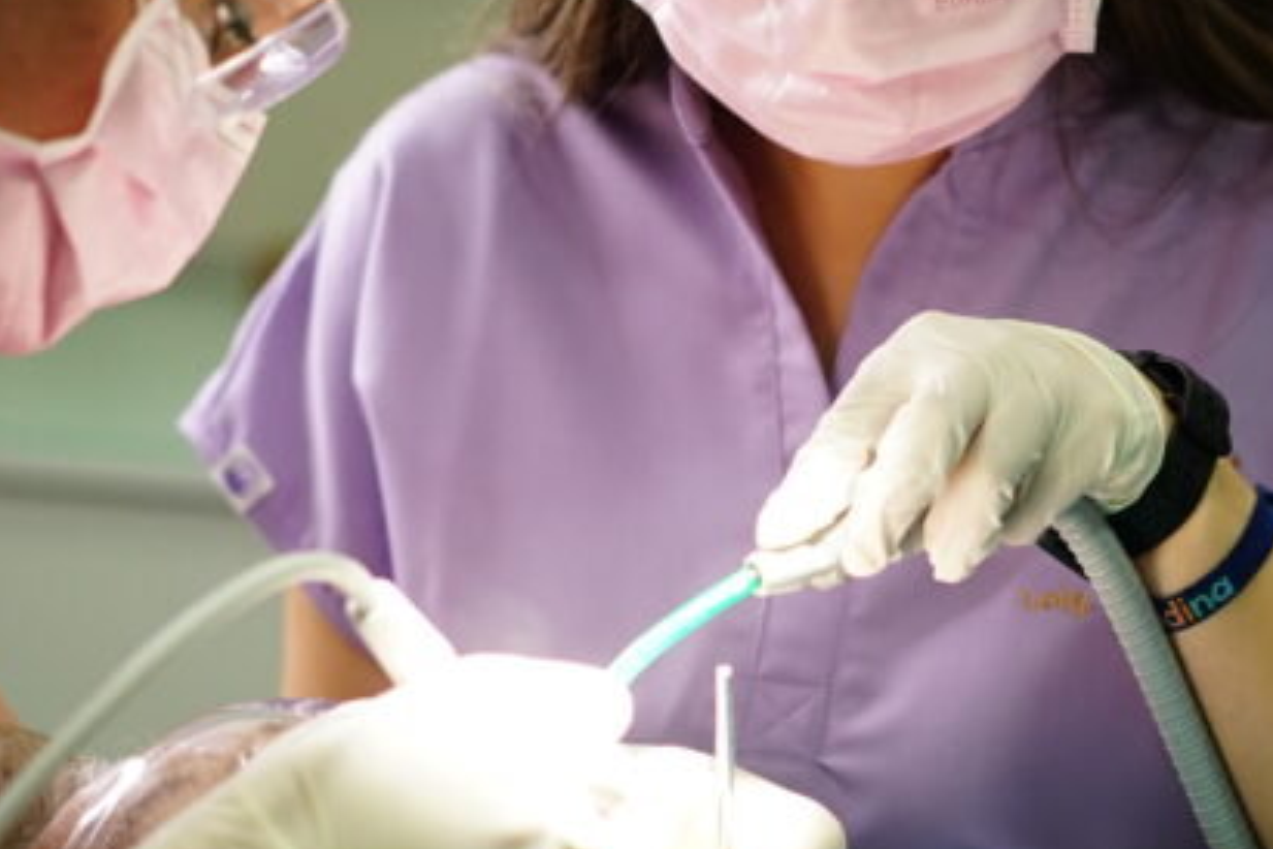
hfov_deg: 14.9
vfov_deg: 10.0
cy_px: 293
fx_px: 4844
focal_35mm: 137
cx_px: 1059
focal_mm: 55
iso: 800
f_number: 2.2
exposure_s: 1/500
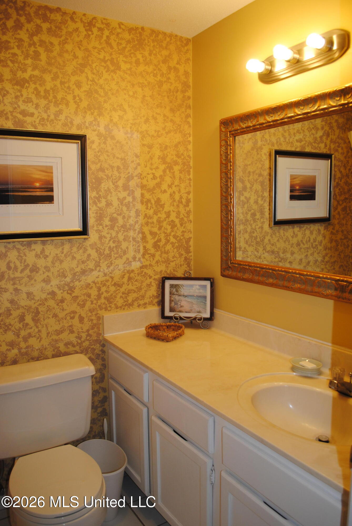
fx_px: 395
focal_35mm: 27
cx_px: 176
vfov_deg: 67.3
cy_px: 263
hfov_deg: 48.0
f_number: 3.5
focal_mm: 18
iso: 200
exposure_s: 1/80
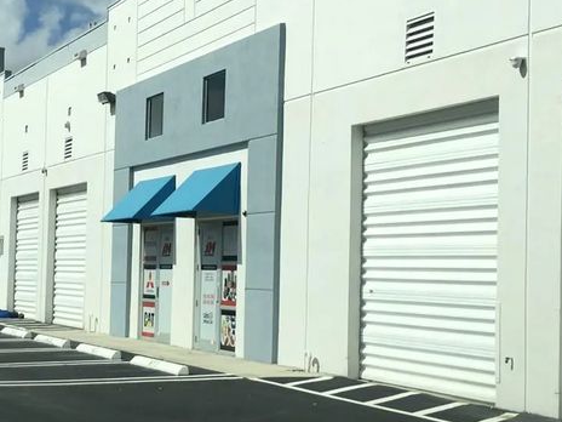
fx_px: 1039
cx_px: 96
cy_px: 249
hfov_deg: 29.4
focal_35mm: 64
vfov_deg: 22.9
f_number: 2.2
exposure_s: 1/1876
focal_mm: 4.15
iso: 25
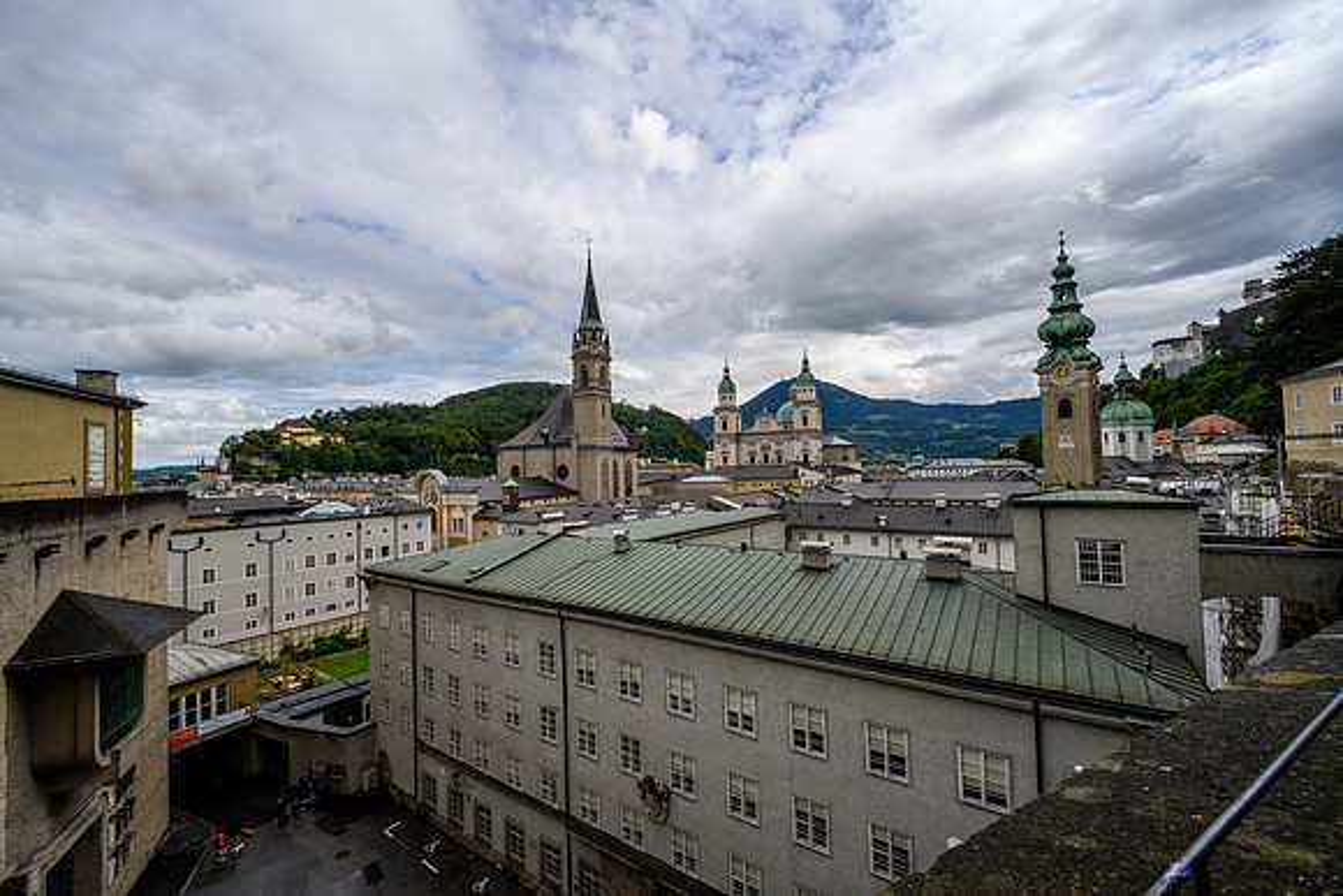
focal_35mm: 14
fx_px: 522
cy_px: 448
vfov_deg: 81.2
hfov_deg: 104.2
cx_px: 672
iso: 64
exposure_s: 1/250
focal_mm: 14
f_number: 8
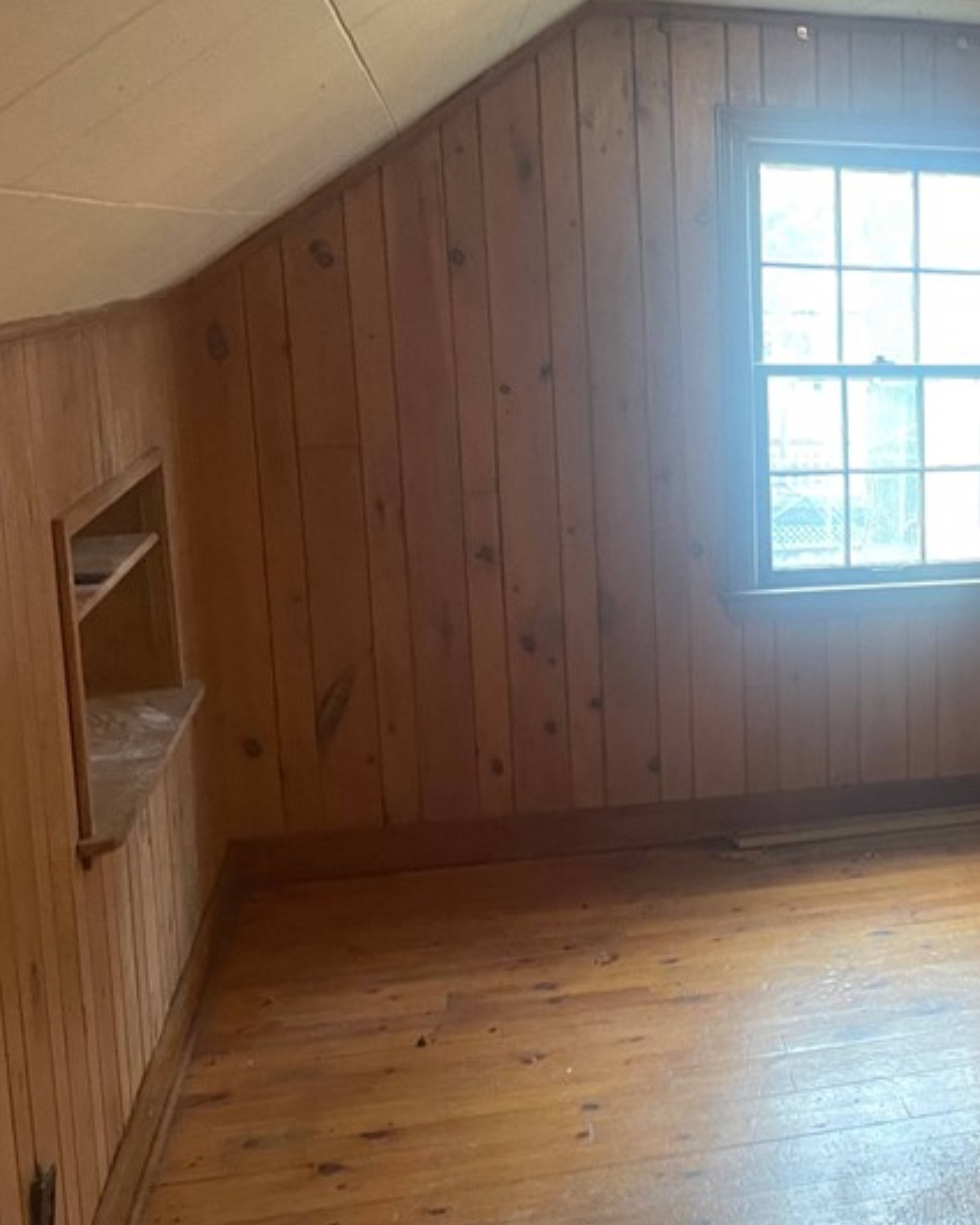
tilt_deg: -12.0
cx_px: 1128
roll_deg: -0.6
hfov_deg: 27.7
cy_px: 643
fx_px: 1777
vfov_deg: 38.0
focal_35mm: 49
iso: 200
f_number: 1.6
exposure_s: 1/60
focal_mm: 4.2
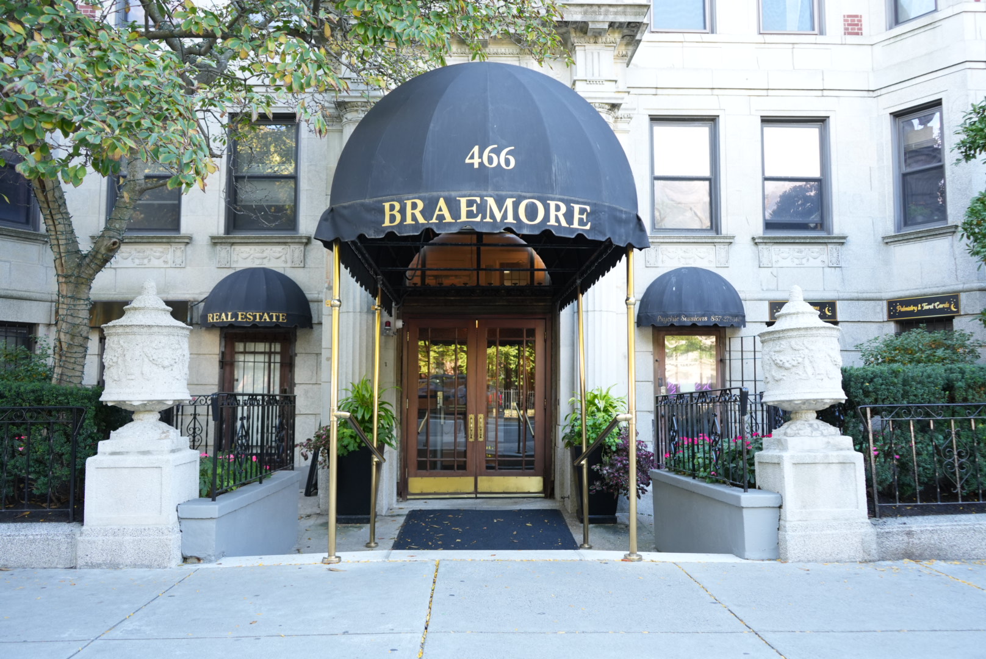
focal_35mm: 29
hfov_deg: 63.6
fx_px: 795
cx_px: 493
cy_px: 330
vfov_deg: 45.0
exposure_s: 1/320
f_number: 3.5
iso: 1000
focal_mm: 29
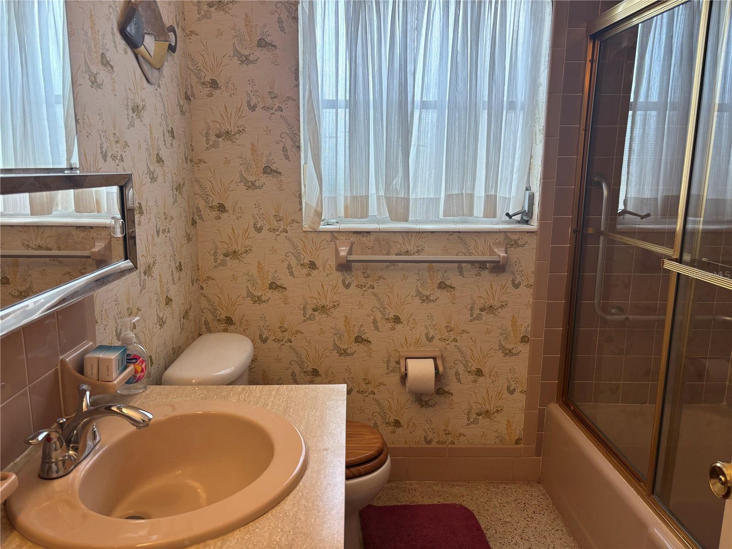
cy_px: 274
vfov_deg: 53.1
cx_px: 366
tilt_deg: -11.9
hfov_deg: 67.3
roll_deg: -0.6
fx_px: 550
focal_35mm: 26
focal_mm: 5.96
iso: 80
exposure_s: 1/120
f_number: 1.6
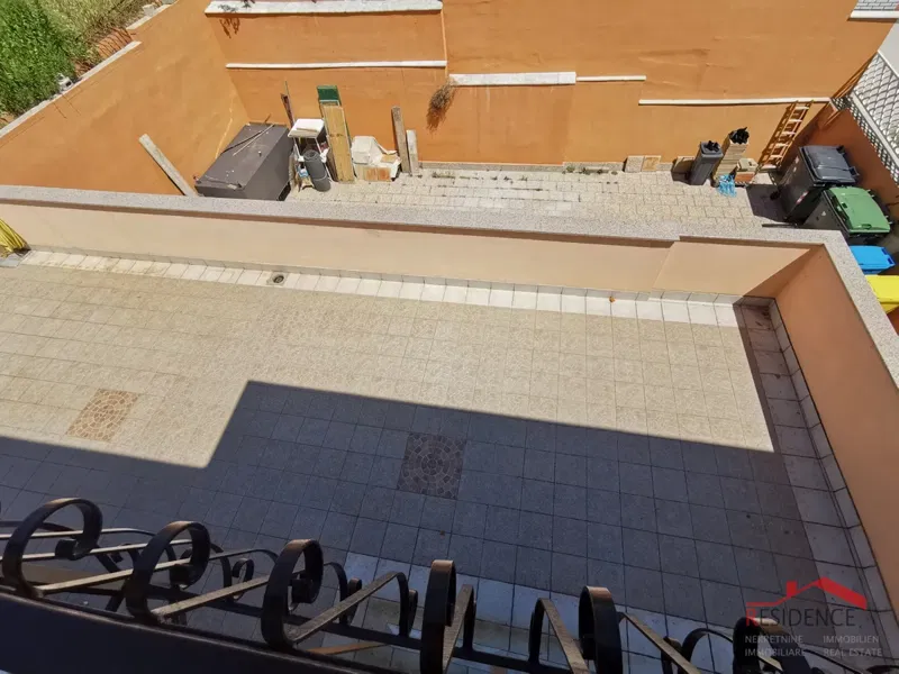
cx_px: 450
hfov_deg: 94.5
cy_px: 337
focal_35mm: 16
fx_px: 416
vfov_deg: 78.1
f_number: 2.2
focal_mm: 2.35
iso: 50
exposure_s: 1/1513
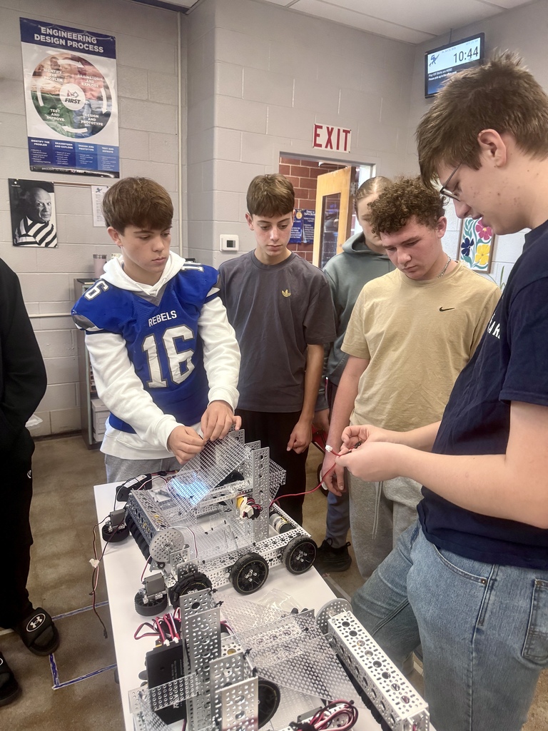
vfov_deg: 71.6
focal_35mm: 24
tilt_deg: -13.4
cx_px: 274
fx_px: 507
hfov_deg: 56.8
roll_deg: -1.0
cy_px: 366
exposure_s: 1/120
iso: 200
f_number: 1.78
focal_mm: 6.76
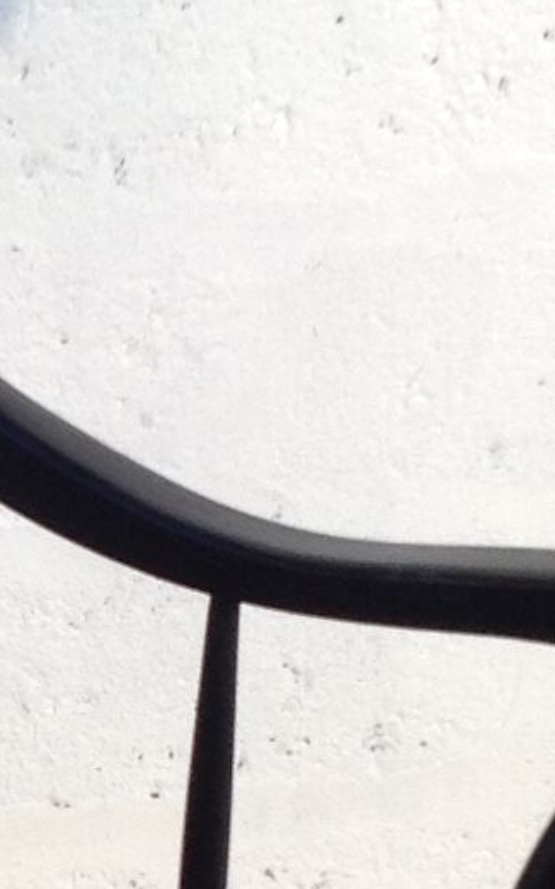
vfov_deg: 11.3
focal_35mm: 184
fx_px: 4455
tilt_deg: -28.2
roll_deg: -0.1
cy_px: 816
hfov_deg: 7.0
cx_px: -209
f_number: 2.4
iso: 50
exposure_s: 1/737
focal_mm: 4.28
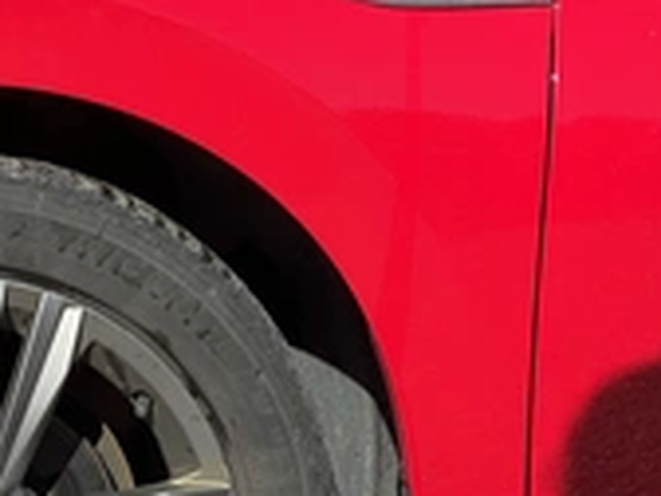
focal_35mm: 69
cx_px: -4
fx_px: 1318
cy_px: 512
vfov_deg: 20.5
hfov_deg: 26.6
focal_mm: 3
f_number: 1.8
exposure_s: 1/1195
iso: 25
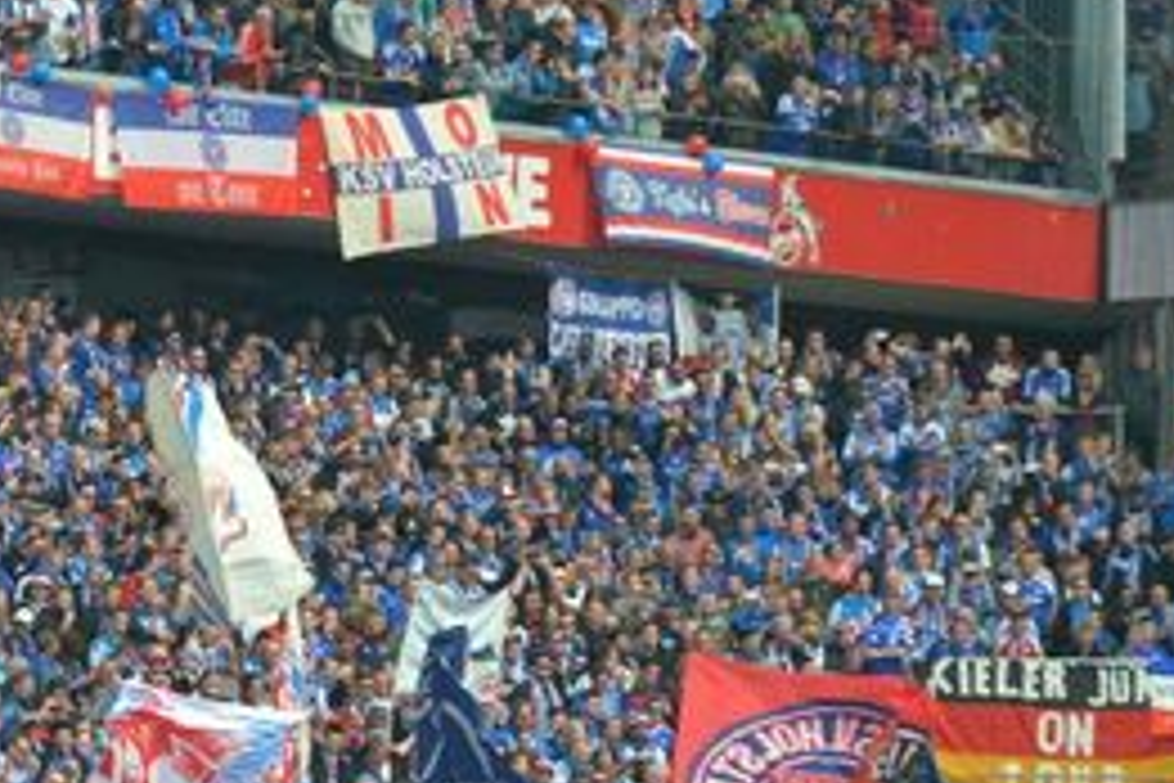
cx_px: 144
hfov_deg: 6.0
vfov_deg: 4.0
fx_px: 11188
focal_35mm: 343
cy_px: 497
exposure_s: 1/1250
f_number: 5
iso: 400
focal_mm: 105
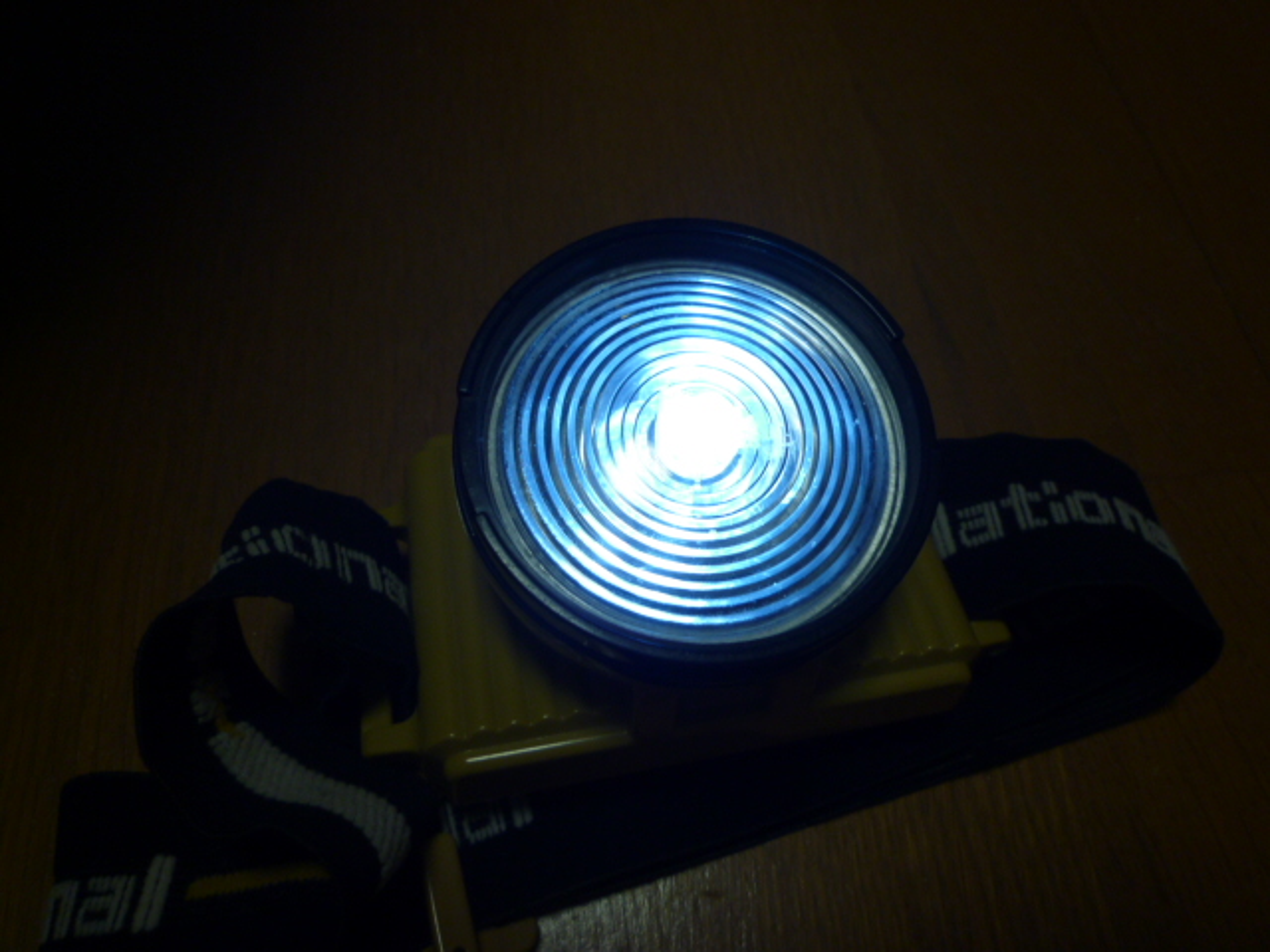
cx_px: 635
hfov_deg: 69.4
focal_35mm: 25
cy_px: 476
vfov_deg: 54.9
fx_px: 917
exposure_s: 1/30
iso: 100
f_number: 2.8
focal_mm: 4.4
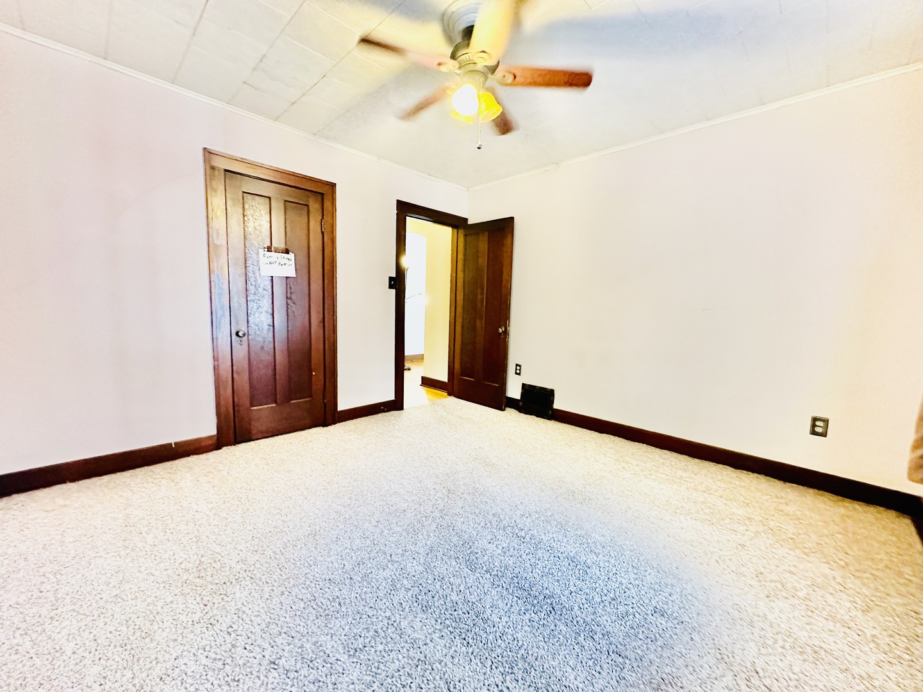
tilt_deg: -6.5
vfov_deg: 85.7
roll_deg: -1.5
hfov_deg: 102.1
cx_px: 462
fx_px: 373
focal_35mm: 14
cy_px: 346
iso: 1000
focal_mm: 2.22
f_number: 2.2
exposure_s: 1/60
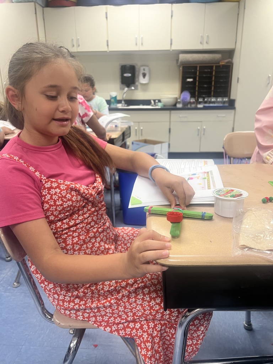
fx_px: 273
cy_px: 182
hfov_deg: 53.1
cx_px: 136
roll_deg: -1.0
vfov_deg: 67.3
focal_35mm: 26
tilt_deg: -17.1
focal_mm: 5.7
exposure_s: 1/61
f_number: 1.5
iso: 80
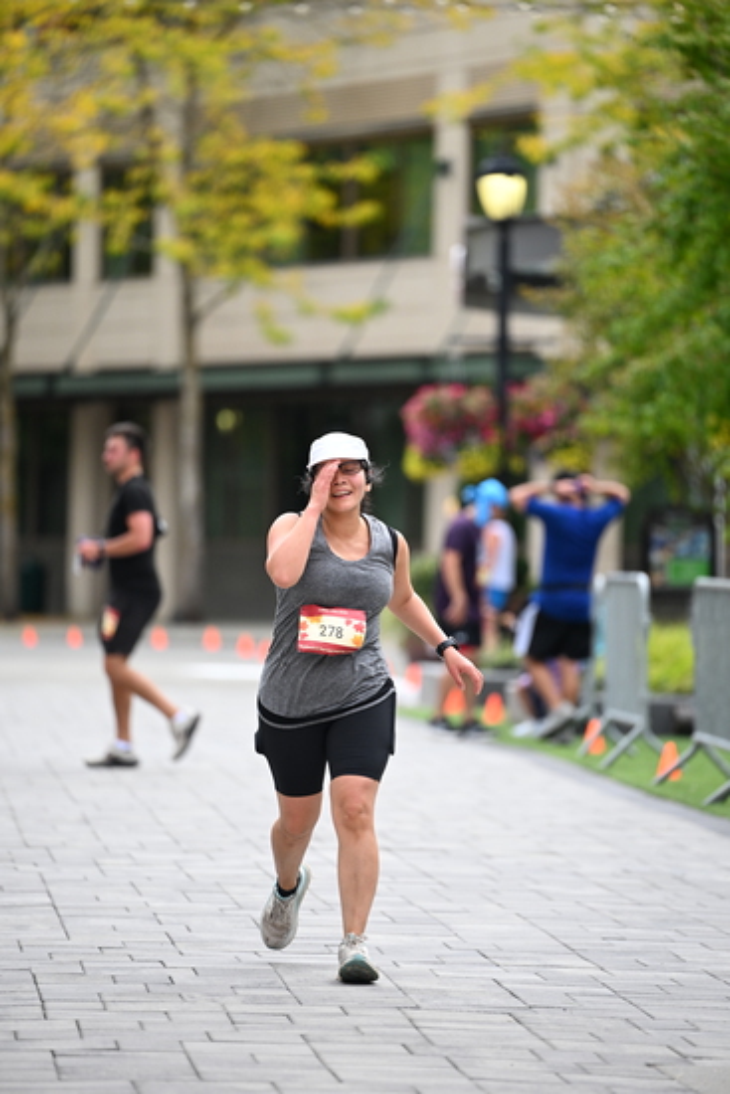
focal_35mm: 200
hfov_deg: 6.9
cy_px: 547
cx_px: 365
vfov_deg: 10.3
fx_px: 6079
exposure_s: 1/2000
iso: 640
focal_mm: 200
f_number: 2.8
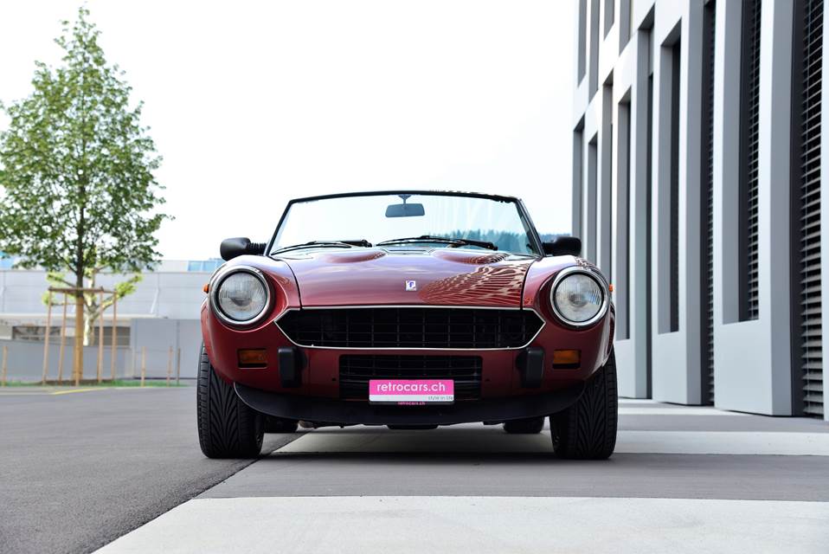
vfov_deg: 23.4
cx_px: 414
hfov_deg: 34.5
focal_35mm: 58
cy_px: 277
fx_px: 1336
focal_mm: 58
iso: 200
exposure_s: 1/125
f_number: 6.3
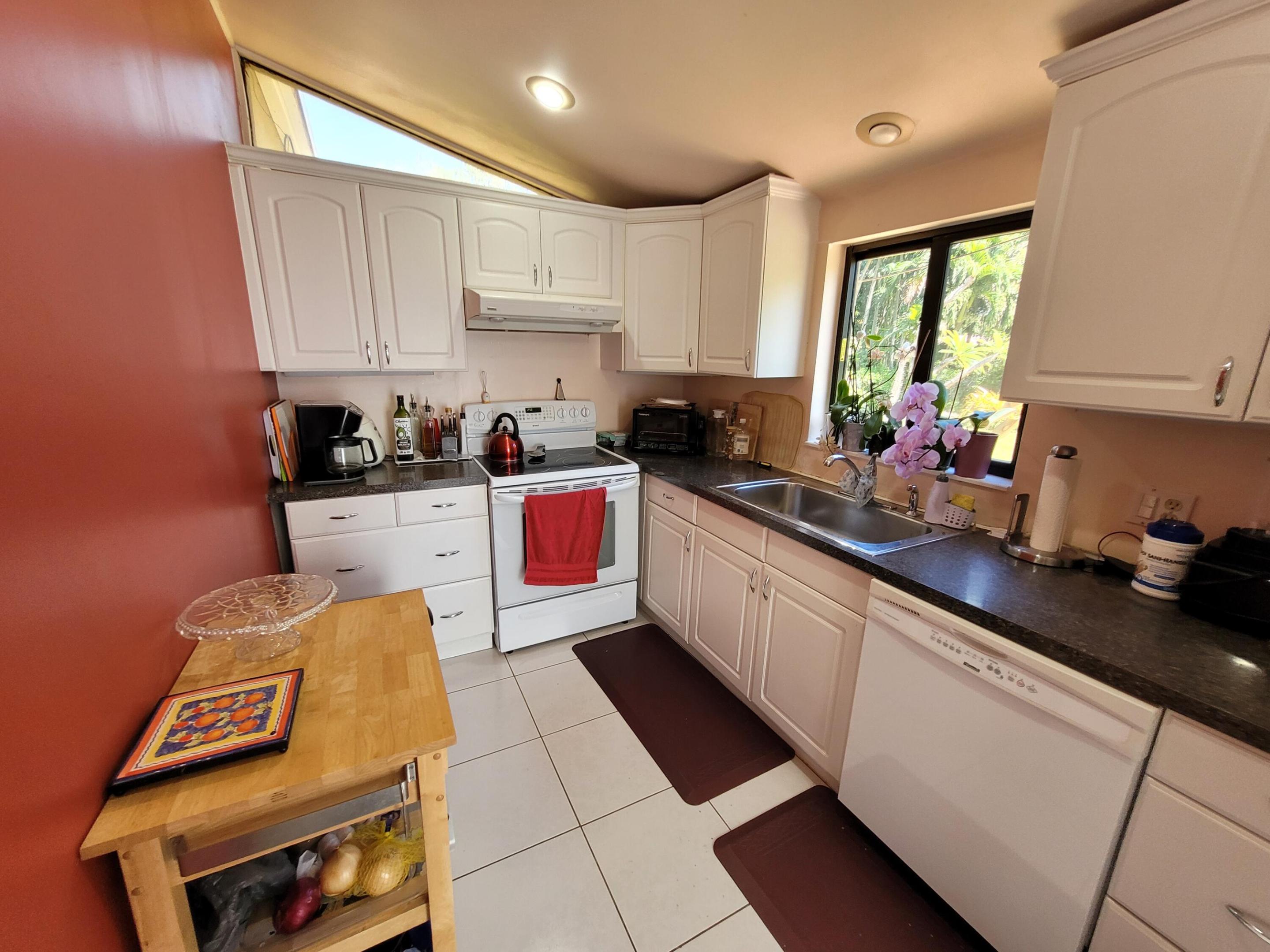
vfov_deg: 89.9
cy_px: 476
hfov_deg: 106.2
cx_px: 635
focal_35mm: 13
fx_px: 477
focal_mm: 1.74
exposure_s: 1/60
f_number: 2.2
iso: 160
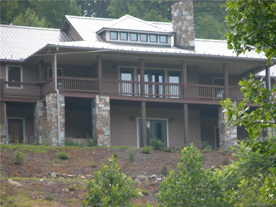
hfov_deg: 7.1
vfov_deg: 5.3
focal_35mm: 280
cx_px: 138
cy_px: 104
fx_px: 2232
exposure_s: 1/94.9
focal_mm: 71.2
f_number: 4.2
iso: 100
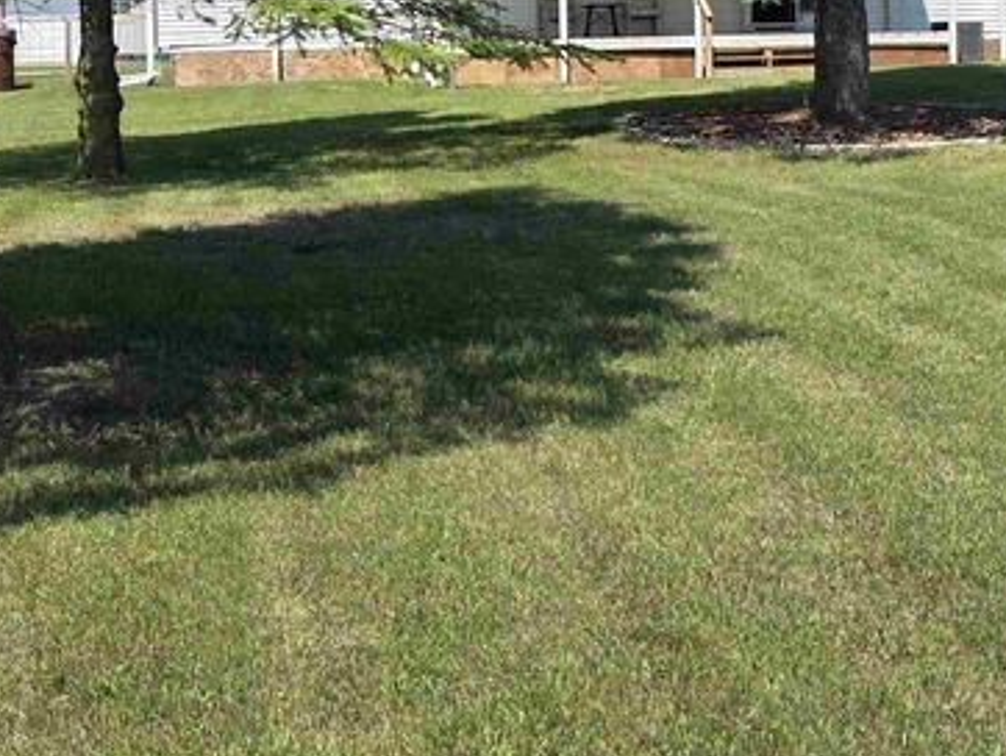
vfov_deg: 21.9
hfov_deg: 29.6
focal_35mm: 65
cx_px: 648
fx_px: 1890
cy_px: 22
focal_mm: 6.3
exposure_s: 1/4145
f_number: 1.7
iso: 80
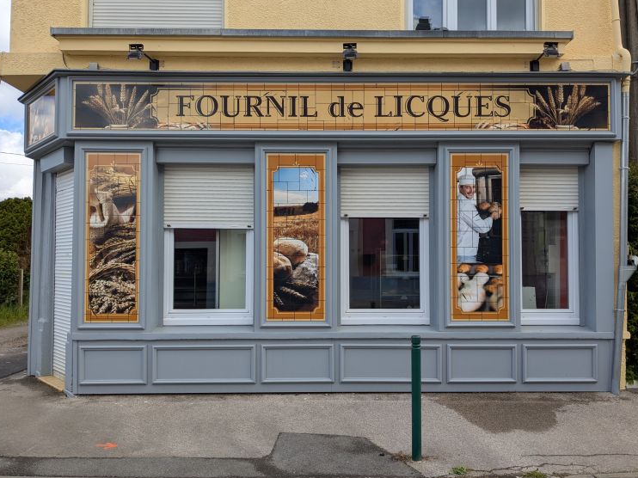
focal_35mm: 28
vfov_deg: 49.7
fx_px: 516
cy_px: 241
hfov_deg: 63.5
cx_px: 324
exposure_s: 1/1114
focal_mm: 4.38
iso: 31
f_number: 1.73
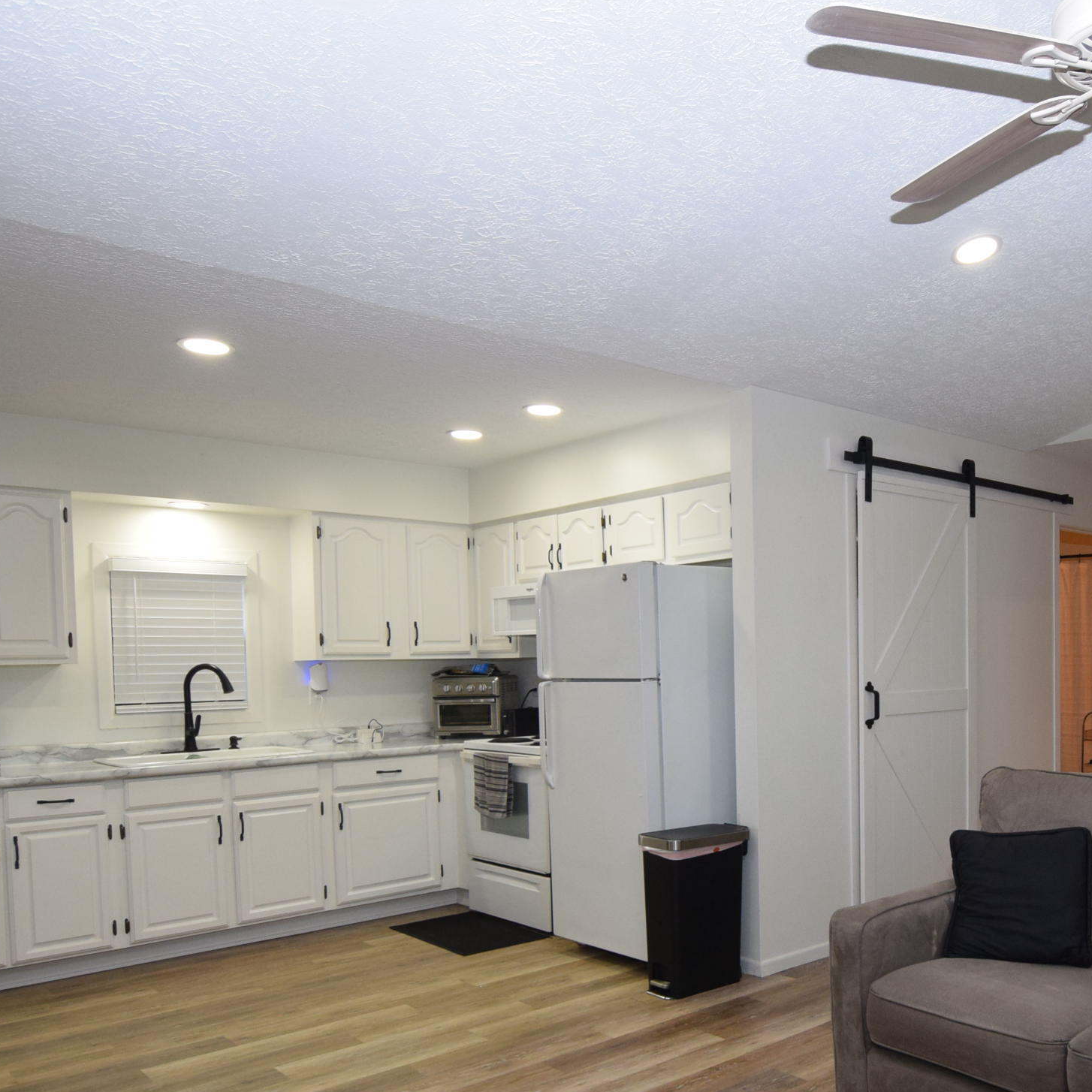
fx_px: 1031
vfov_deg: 55.0
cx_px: 800
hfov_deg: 53.6
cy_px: 700
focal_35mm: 29
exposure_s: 1/100
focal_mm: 11
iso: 800
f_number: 5
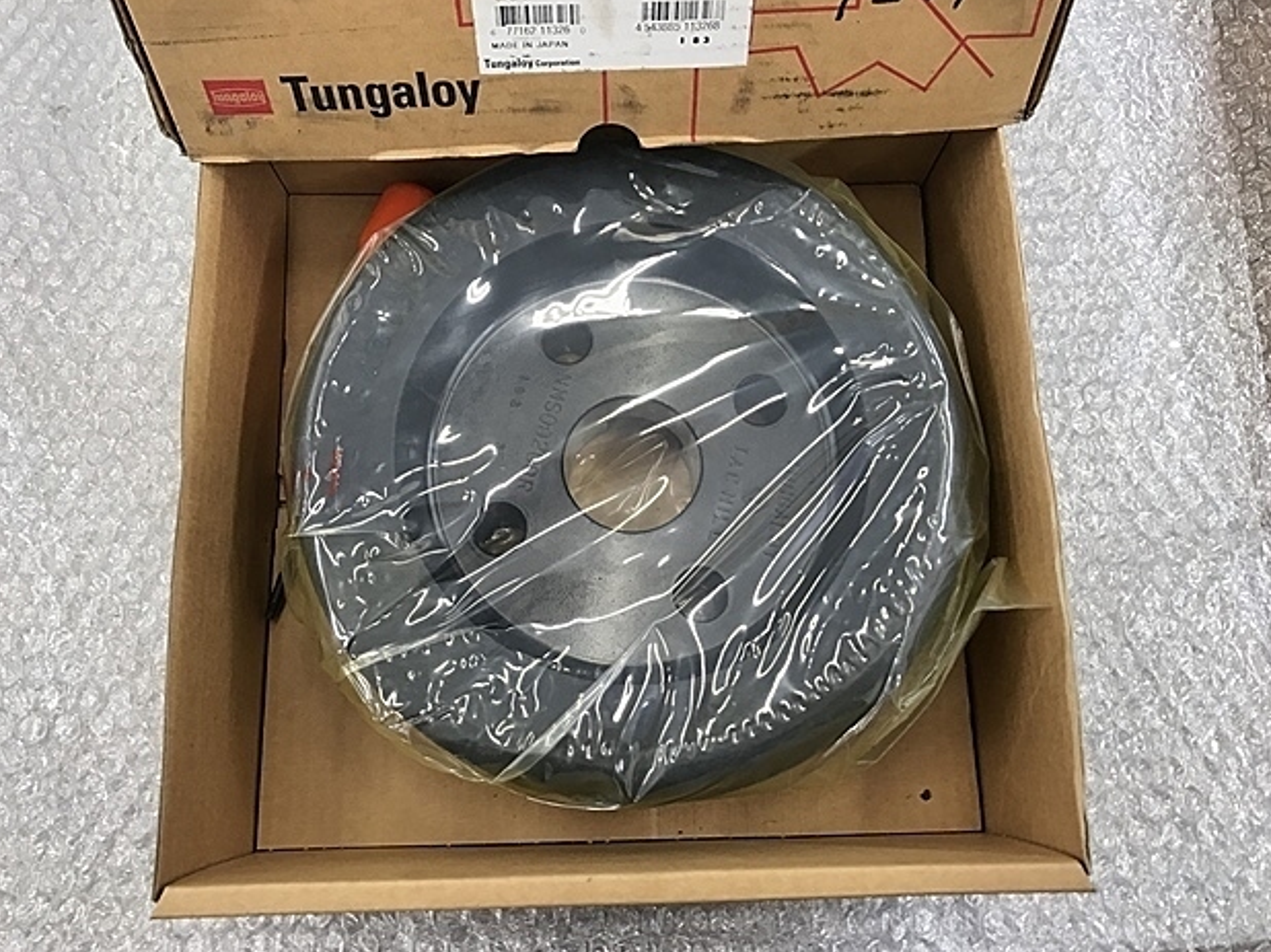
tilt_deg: -76.1
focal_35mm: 29
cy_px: 475
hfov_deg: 61.7
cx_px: 625
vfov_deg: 48.2
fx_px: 1064
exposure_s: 1/30
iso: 25
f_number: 1.8
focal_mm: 3.99
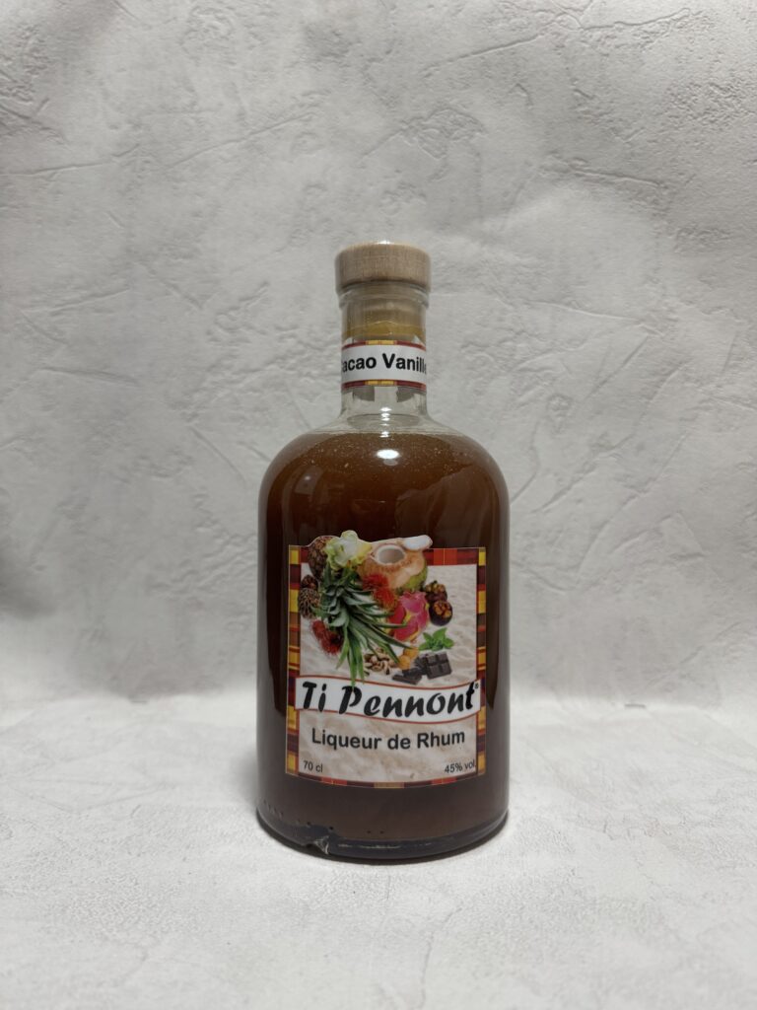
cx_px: 378
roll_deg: -0.3
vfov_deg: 71.6
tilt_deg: -0.1
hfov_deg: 56.8
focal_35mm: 24
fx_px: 700
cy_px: 505
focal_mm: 6.76
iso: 160
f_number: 1.78
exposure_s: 1/100
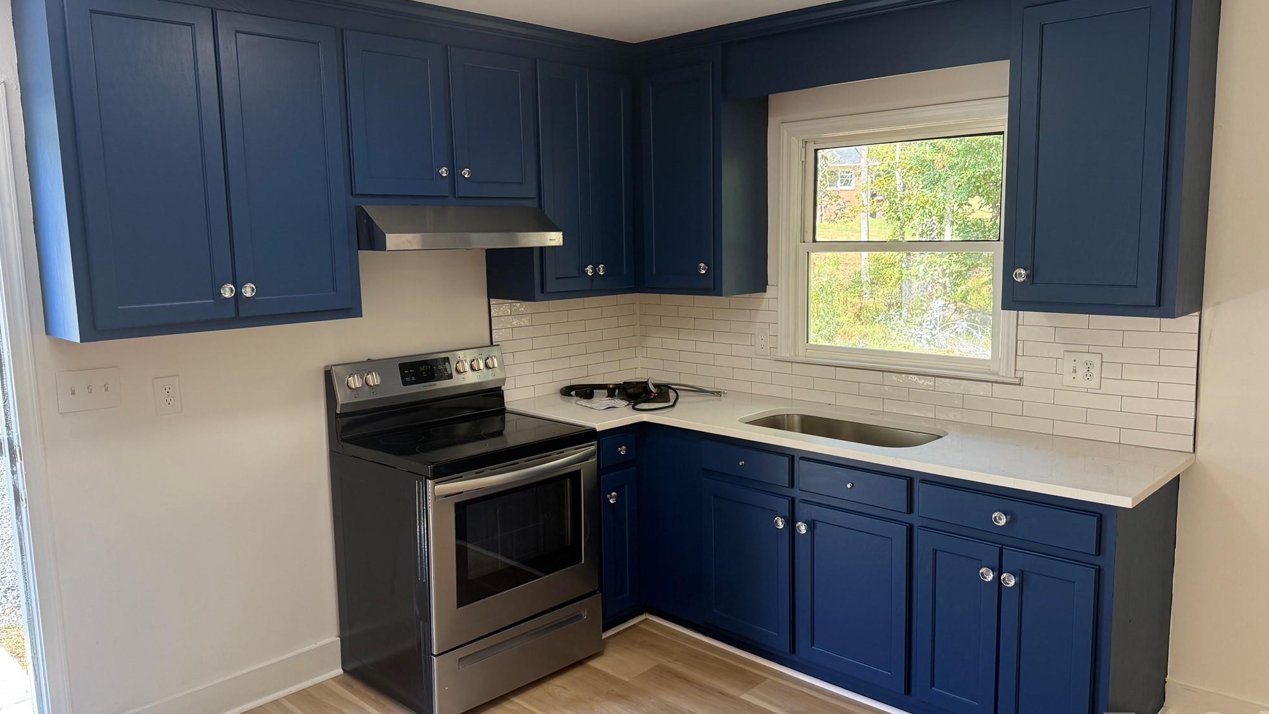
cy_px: 347
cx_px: 652
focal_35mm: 27
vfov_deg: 42.9
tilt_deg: -6.9
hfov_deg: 69.8
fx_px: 909
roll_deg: +0.9
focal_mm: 6.76
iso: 160
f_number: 1.78
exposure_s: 1/229
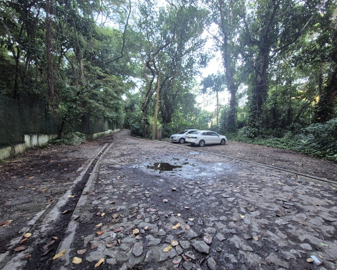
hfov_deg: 100.4
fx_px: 140
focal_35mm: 14
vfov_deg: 88.0
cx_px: 185
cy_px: 134
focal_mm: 2.2
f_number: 2.2
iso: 320
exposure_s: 1/60
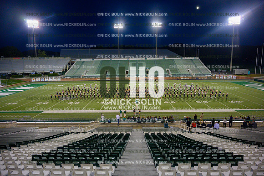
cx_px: 132
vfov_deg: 53.1
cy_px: 88
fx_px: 176
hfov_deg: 73.8
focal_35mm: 24
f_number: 4
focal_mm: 24
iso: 4000
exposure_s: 1/1000
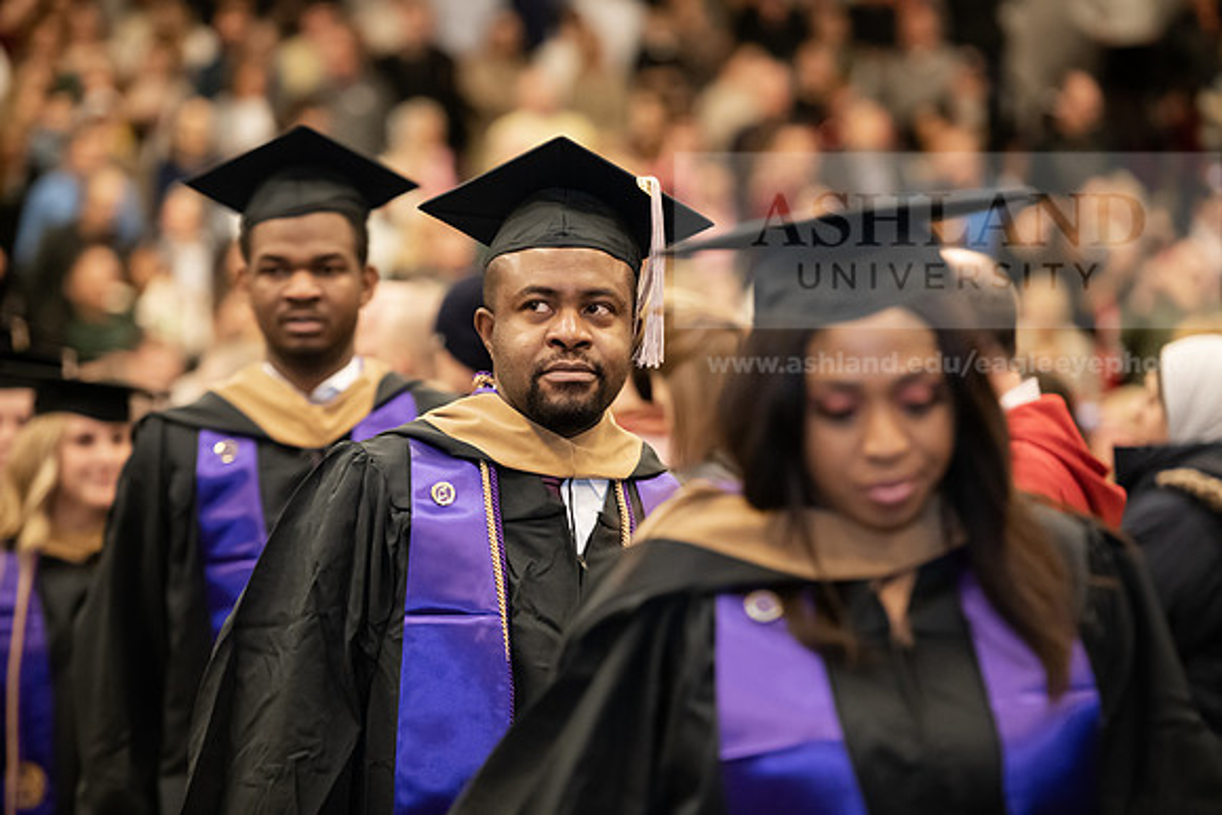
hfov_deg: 14.2
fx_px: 4923
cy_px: 408
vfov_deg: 9.5
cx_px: 611
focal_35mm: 145
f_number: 3.2
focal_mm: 145
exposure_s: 1/200
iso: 2500
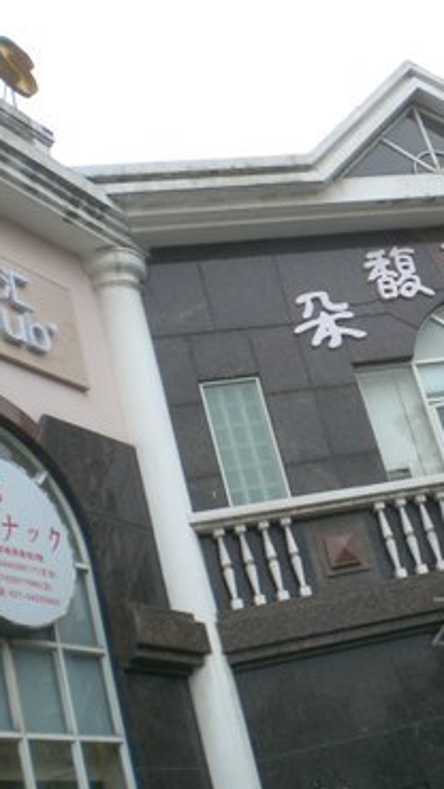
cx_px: 371
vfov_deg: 37.2
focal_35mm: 56
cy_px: 393
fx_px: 1173
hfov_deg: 21.1
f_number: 3.1
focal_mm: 6.3
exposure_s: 1/80
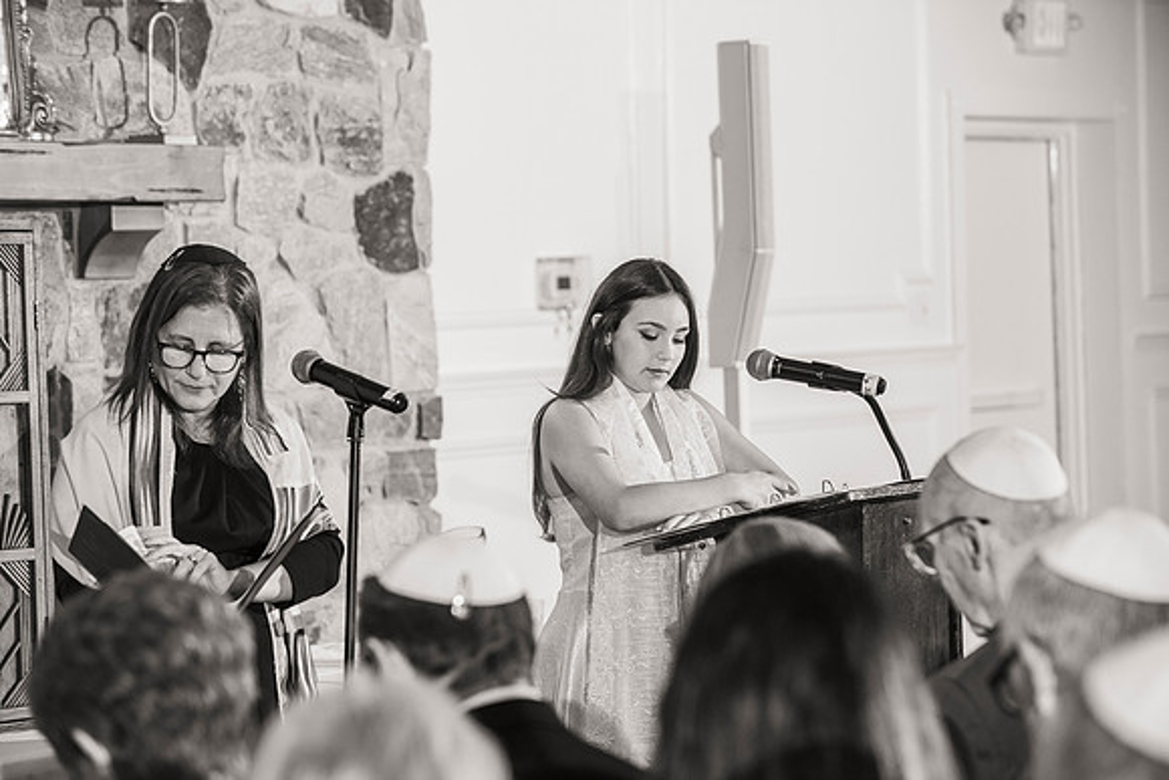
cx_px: 584
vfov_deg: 11.8
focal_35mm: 116
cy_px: 390
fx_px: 3767
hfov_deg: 17.6
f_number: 4
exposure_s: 1/125
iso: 800
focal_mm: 116
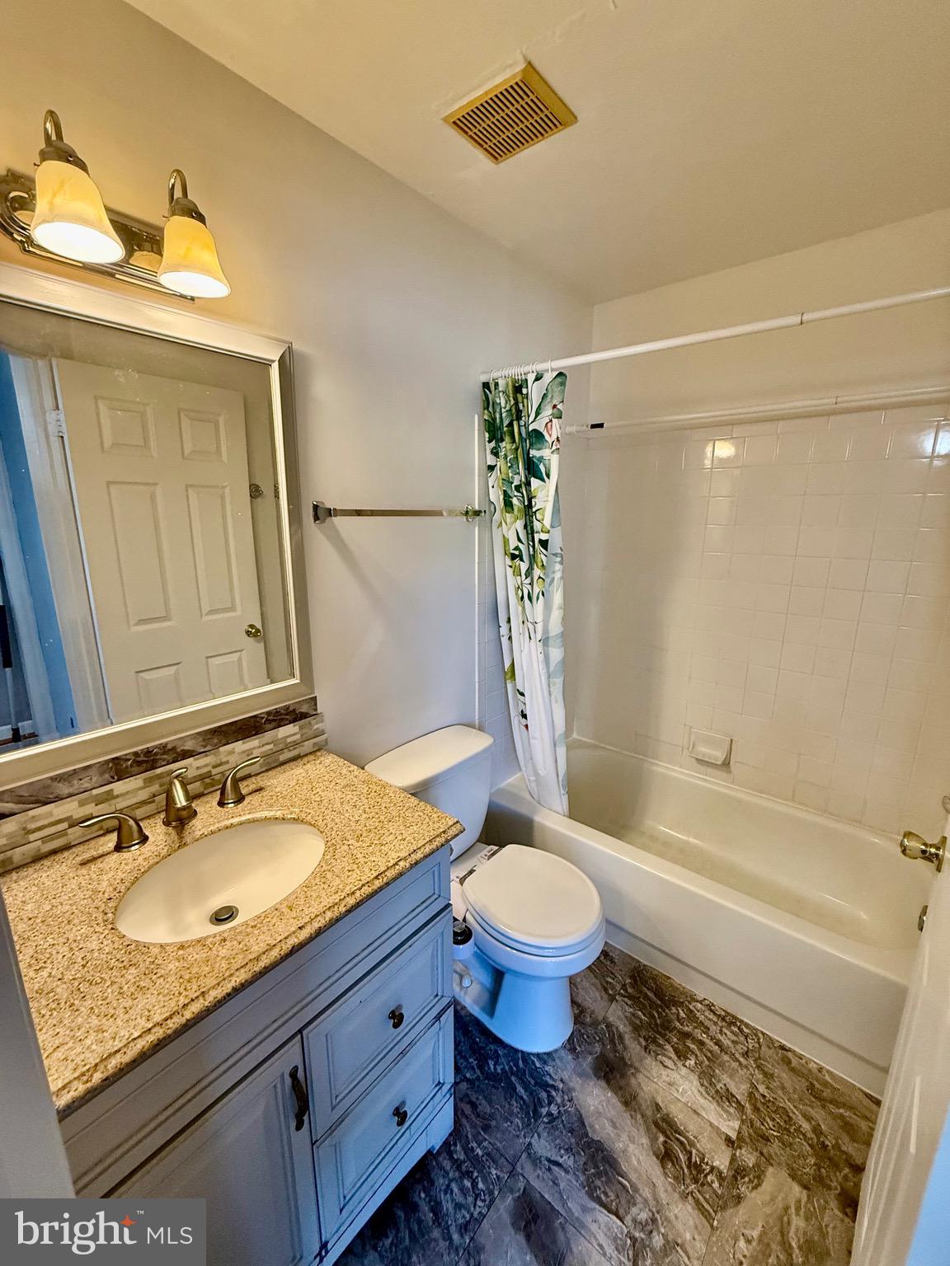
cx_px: 475
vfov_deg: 102.1
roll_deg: -0.8
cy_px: 633
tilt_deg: -13.2
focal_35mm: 14
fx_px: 512
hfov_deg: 85.7
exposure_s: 1/120
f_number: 2.2
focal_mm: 2.22
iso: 250
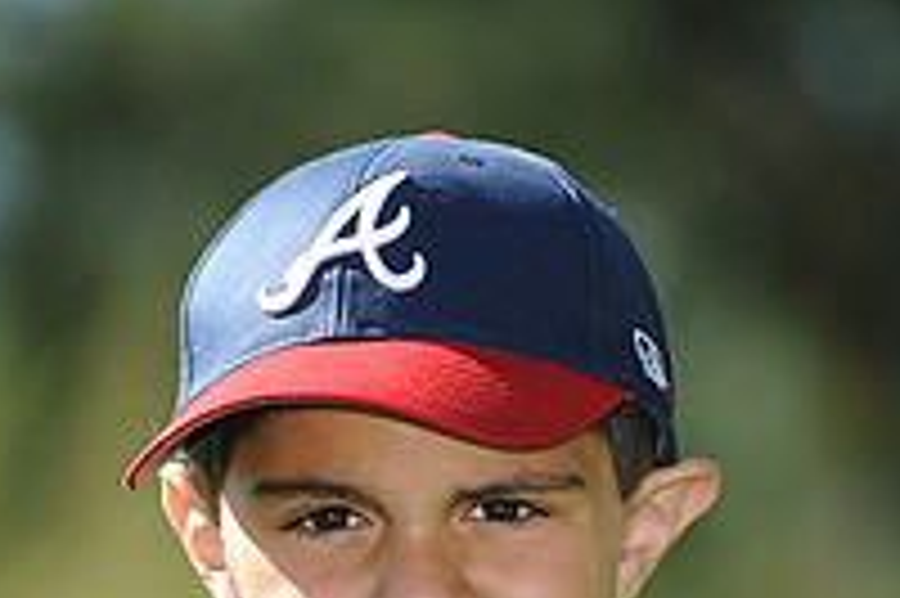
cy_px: 782
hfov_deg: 3.6
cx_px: 342
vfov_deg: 2.4
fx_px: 14513
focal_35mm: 581
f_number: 4
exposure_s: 1/800
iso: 200
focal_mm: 200
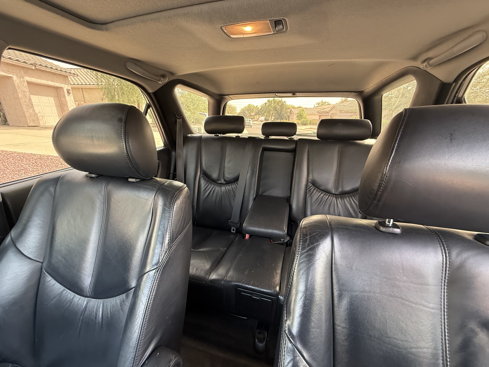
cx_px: 244
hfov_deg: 102.1
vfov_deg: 85.7
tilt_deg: -17.6
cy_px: 184
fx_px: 198
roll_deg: -0.7
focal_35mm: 14
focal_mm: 2.22
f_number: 2.2
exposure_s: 1/99
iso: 250
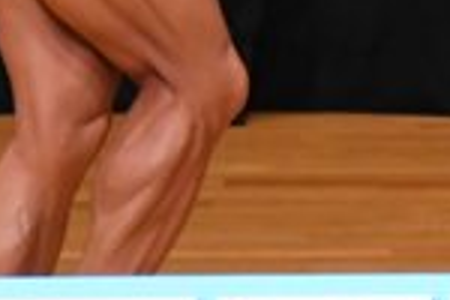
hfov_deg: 1.4
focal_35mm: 1475
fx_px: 18436
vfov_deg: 0.9
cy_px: -297
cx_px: 766
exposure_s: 1/400
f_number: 5.6
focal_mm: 190
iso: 3200
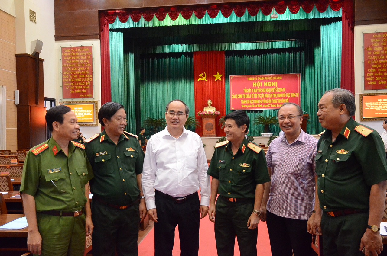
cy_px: 128
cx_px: 194
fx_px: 322
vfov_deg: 43.4
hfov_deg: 62.0
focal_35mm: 30
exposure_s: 1/50
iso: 6400
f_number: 6.3
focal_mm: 20
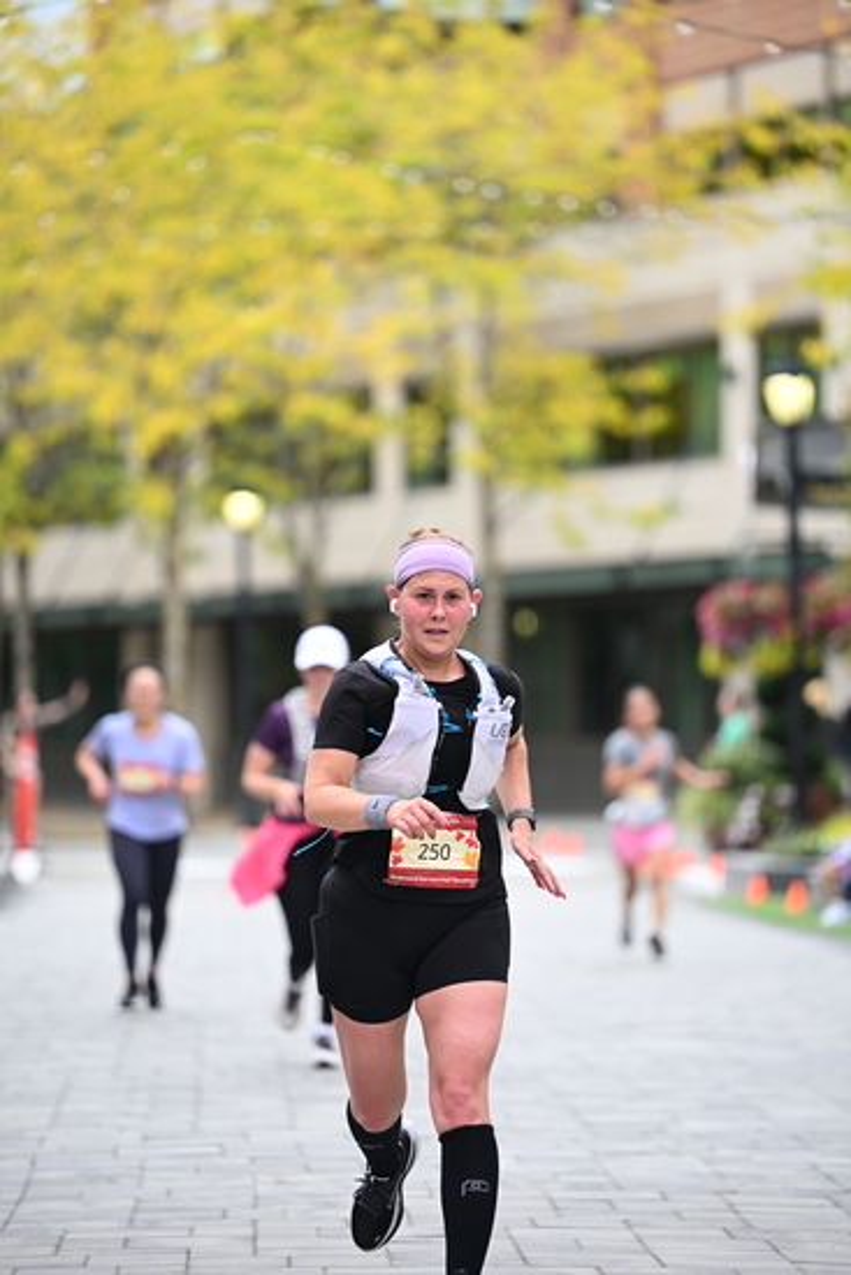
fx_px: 5669
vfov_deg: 12.8
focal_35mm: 160
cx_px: 426
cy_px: 638
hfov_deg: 8.6
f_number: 2.8
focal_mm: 160
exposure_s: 1/1600
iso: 640
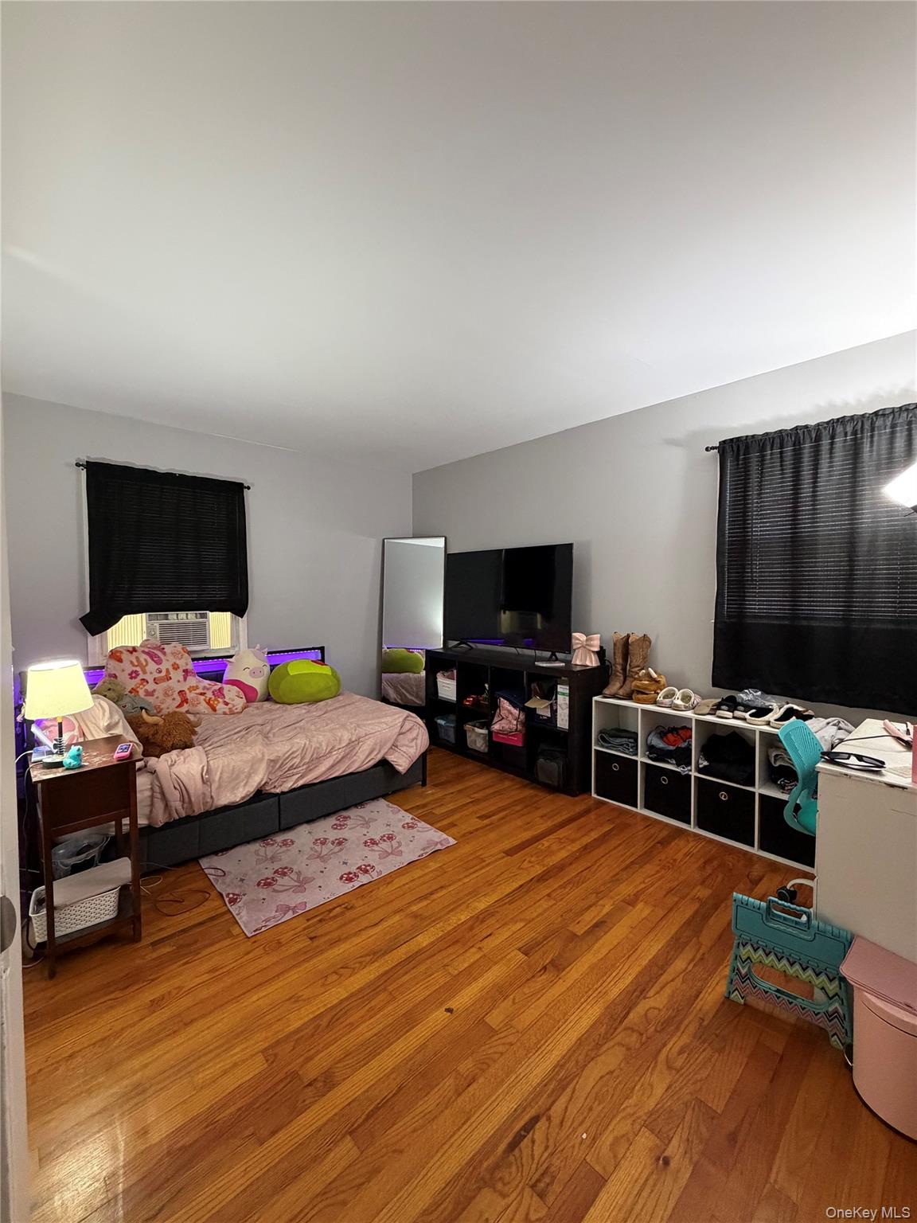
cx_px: 458
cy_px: 612
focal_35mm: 14
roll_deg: -0.2
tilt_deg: -2.3
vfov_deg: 102.1
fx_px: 494
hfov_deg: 85.7
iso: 500
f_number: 2.2
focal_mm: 2.22
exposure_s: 1/60
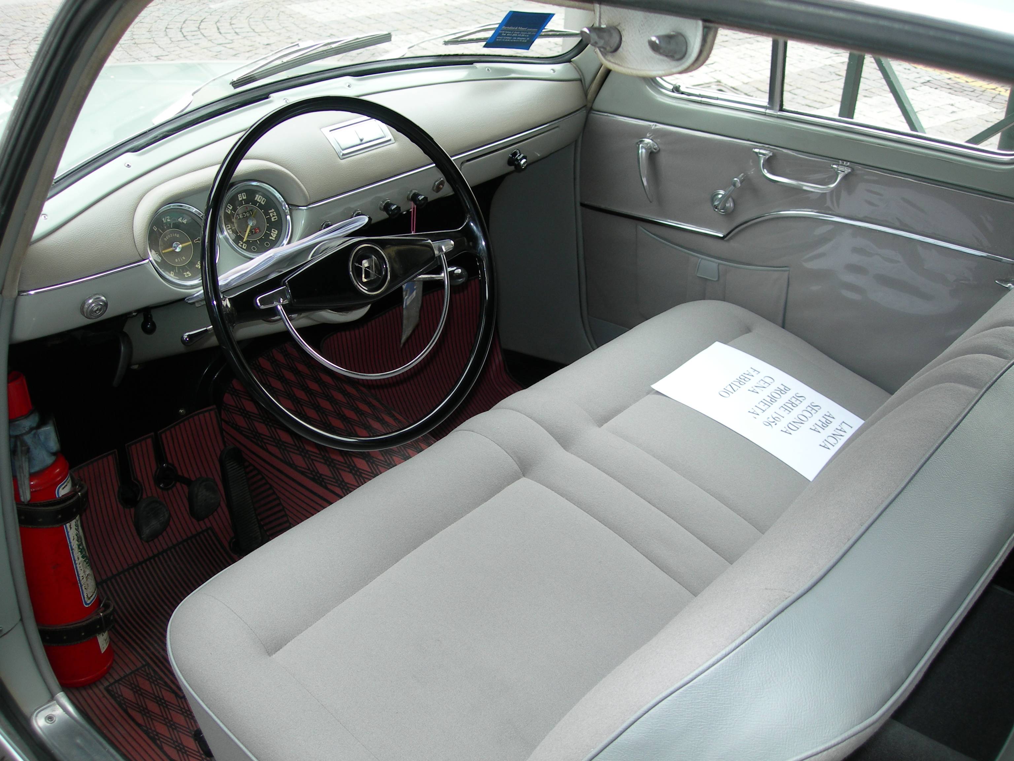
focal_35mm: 38
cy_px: 380
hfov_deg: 49.0
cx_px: 507
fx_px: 1113
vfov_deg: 37.7
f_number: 2.8
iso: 50
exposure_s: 1/43.7
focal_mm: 7.8
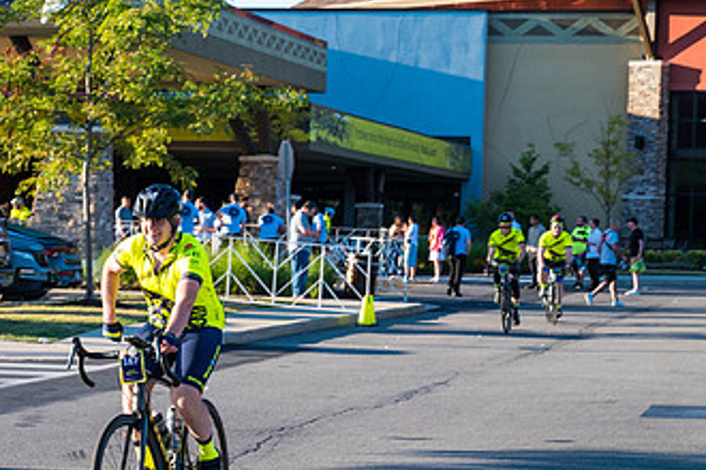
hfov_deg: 16.6
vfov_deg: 11.1
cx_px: 180
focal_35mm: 123
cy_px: 308
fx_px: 2412
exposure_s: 1/320
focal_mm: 70
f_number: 7.1
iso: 400
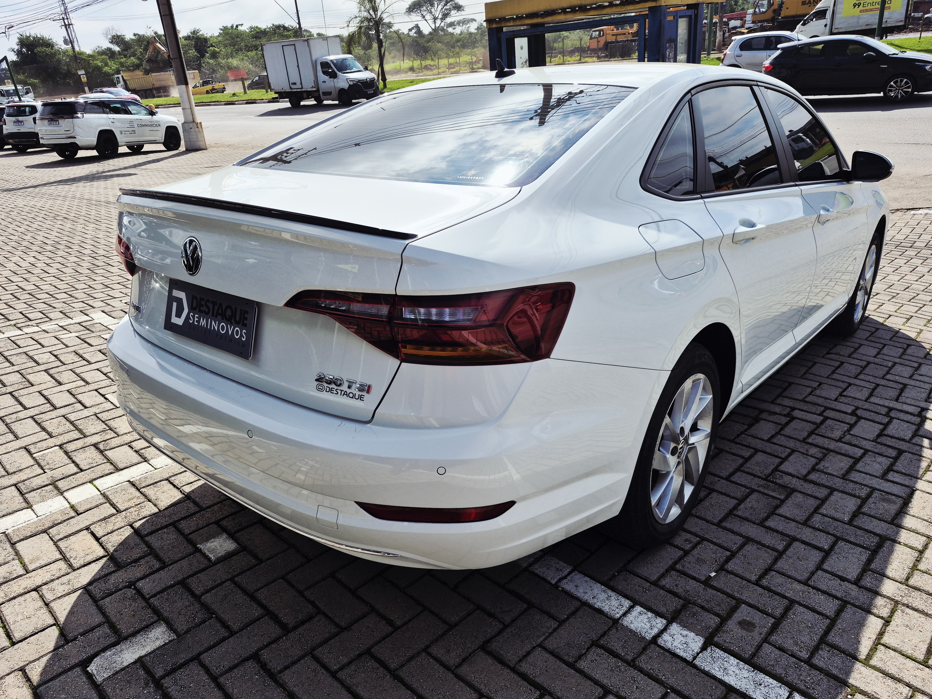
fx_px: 619
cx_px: 466
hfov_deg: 73.9
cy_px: 350
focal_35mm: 23
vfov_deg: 58.9
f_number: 1.8
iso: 25
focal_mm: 5.4
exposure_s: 1/2312
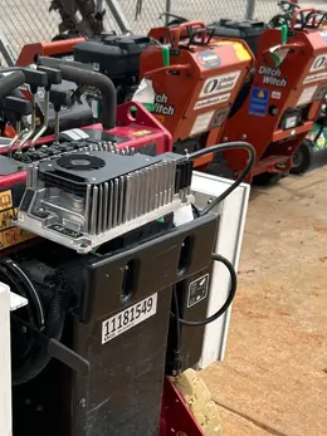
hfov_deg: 25.8
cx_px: 40
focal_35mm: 55
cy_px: 311
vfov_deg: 34.4
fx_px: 693
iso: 50
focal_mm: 5.7
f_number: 1.5
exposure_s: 1/2208
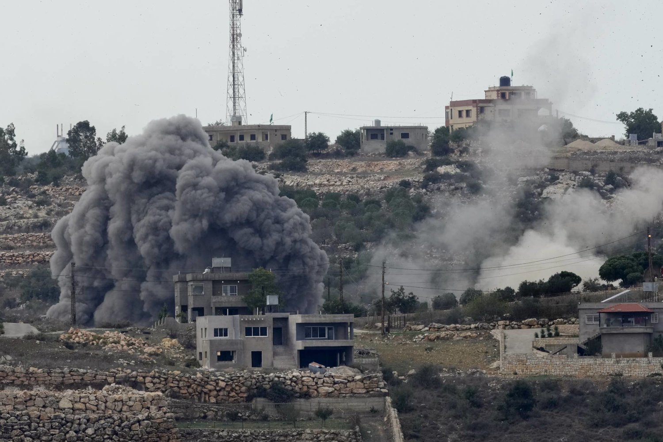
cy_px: 221
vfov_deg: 2.3
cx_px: 332
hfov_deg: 3.4
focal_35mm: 600
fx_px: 11049
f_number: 10
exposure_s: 1/800
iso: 640
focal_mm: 600
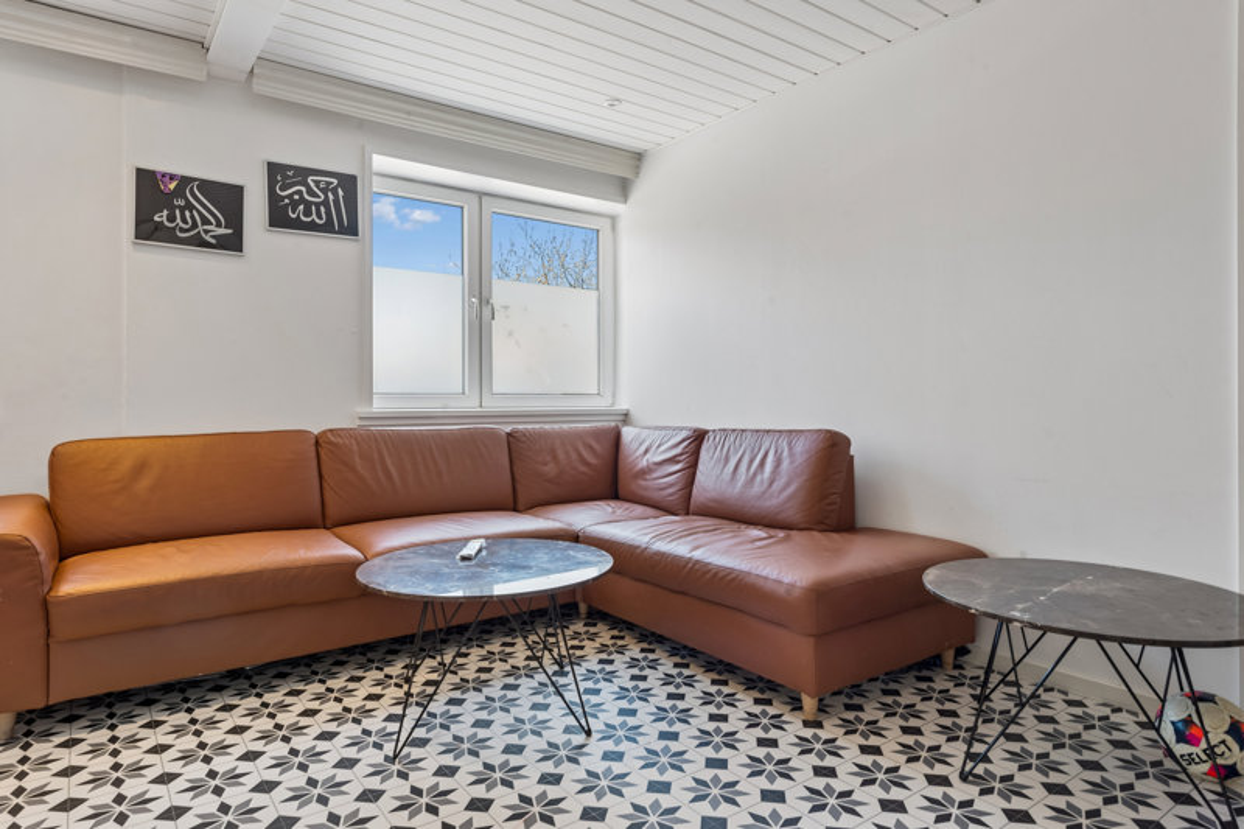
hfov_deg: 81.2
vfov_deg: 59.5
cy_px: 414
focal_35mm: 21
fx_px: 725
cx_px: 622
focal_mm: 21
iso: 200
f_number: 10
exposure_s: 1/10
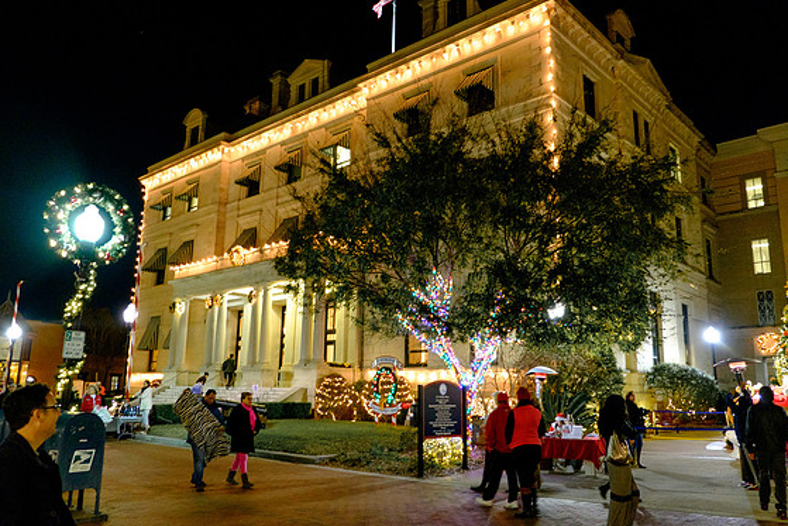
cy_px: 257
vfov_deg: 46.4
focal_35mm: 28
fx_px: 613
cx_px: 392
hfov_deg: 65.5
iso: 2500
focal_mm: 18
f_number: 2.8
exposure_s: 1/30
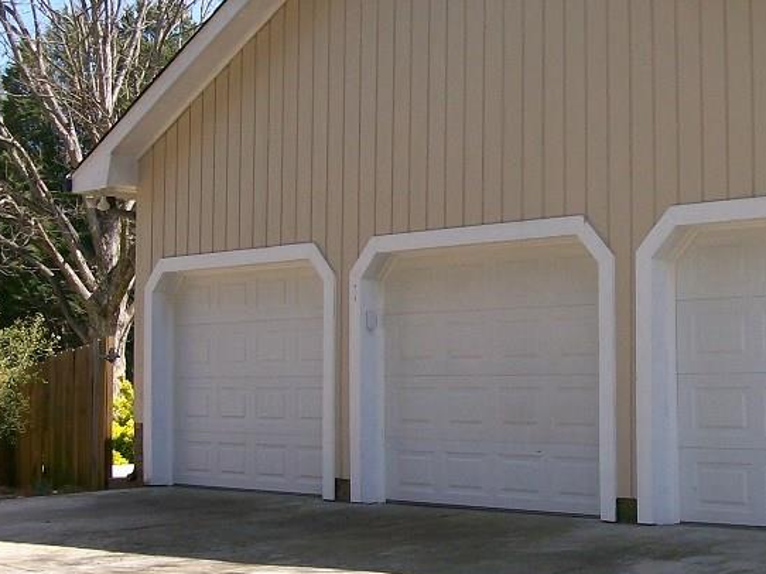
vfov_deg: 21.6
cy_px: 246
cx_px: 572
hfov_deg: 28.2
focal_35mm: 68
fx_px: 1504
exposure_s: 1/673
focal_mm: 6
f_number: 2.7
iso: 80
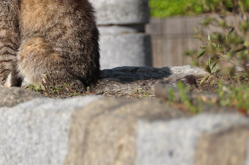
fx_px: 4172
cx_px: 9
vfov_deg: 2.3
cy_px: 12
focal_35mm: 604
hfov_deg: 3.4
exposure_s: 1/1000
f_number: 5.6
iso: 320
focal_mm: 200
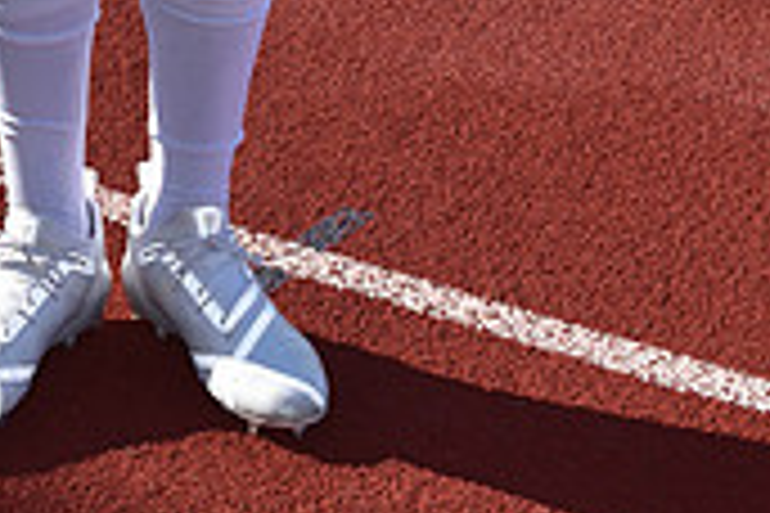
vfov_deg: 8.2
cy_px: -752
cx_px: 205
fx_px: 3272
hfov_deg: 13.4
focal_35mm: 153
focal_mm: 30
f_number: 11
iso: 100
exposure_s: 1/200
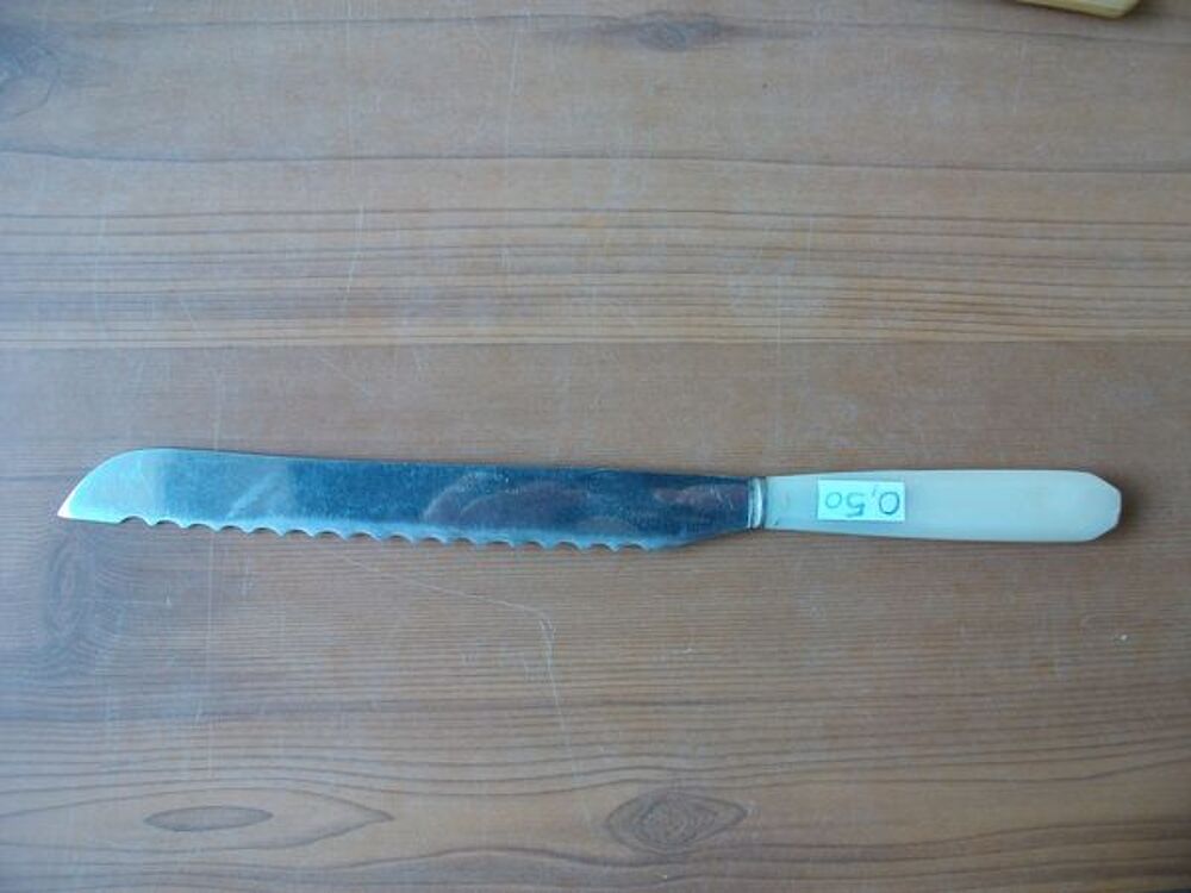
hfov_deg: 56.8
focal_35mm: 32
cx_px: 596
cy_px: 446
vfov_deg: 44.2
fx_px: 1101
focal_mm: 5.7
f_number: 2.9
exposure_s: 1/40
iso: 91
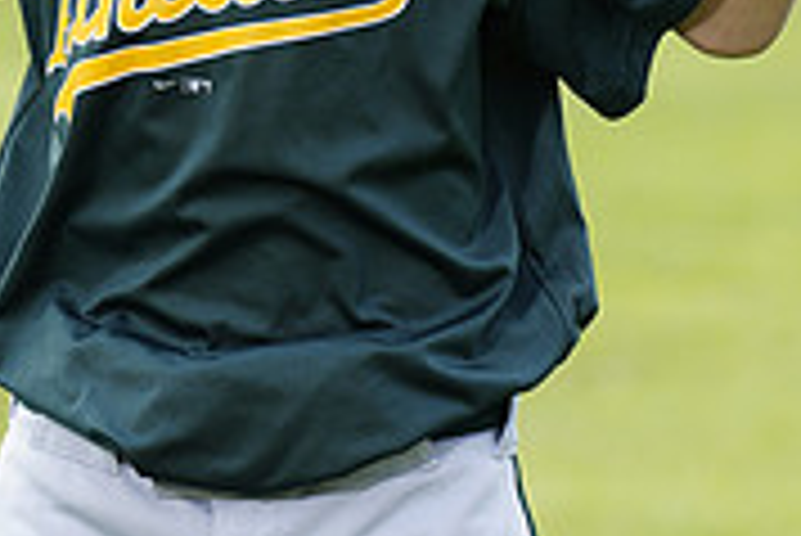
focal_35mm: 480
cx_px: 184
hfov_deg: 4.3
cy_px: -250
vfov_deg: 2.9
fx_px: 10688
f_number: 5
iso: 100
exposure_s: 1/250
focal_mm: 147
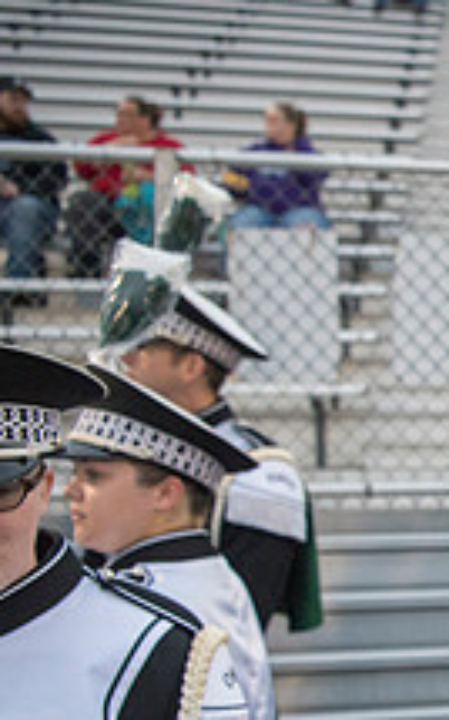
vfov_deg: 30.7
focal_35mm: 66
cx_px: 958
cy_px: 517
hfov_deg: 15.0
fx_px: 1295
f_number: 3.2
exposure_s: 1/800
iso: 2000
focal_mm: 24
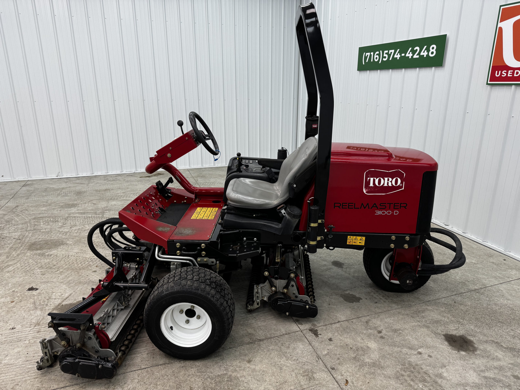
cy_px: 195
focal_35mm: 24
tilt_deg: -18.0
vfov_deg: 56.8
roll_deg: -0.5
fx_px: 361
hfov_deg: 71.6
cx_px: 260
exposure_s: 1/120
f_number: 1.78
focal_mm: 6.76
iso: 80
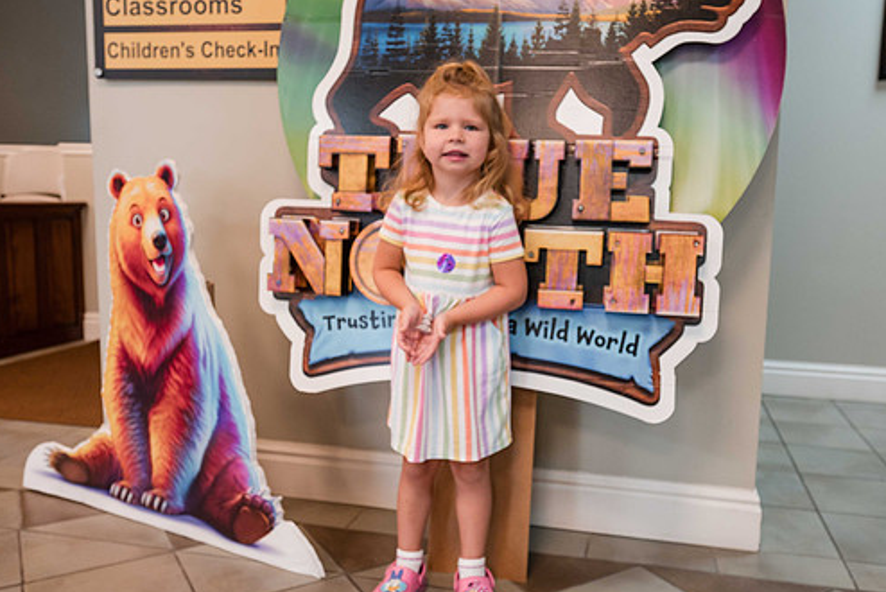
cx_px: 488
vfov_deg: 43.7
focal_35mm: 30
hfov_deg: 61.8
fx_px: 739
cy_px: 299
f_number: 4
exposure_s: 1/125
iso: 1250
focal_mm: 23.5
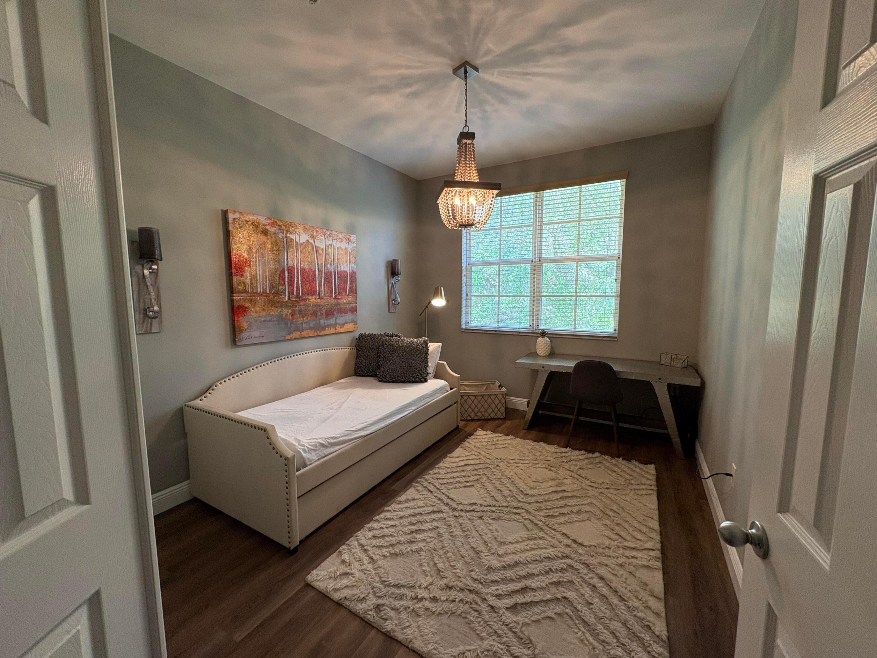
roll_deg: +1.3
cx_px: 438
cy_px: 329
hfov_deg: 102.1
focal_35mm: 14
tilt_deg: -6.8
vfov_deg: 85.7
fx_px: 355
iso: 200
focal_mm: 2.22
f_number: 2.2
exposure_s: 1/120
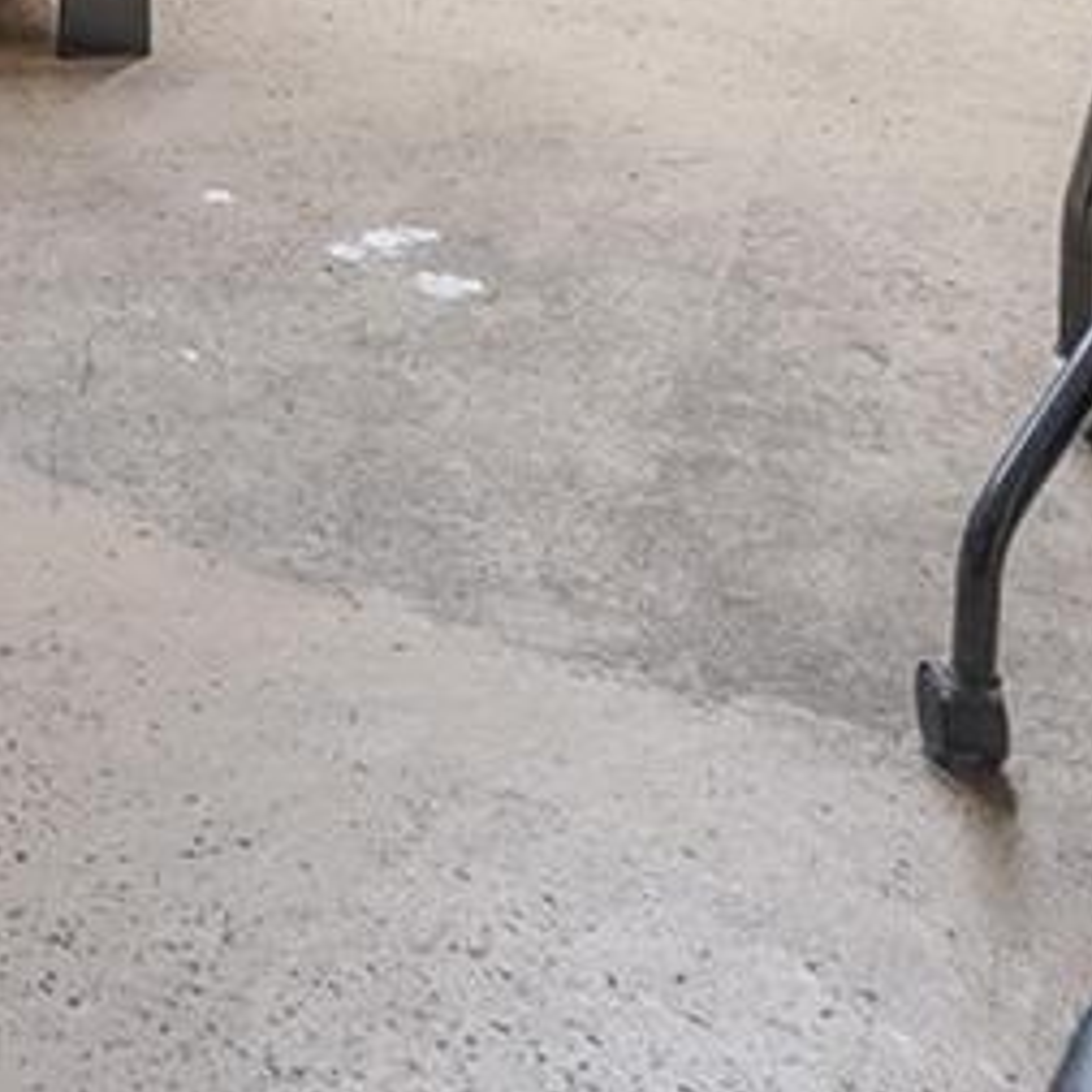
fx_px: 3069
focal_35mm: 86
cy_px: -1010
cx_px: -738
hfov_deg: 17.3
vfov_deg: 16.2
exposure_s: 1
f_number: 8
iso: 400
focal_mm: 16
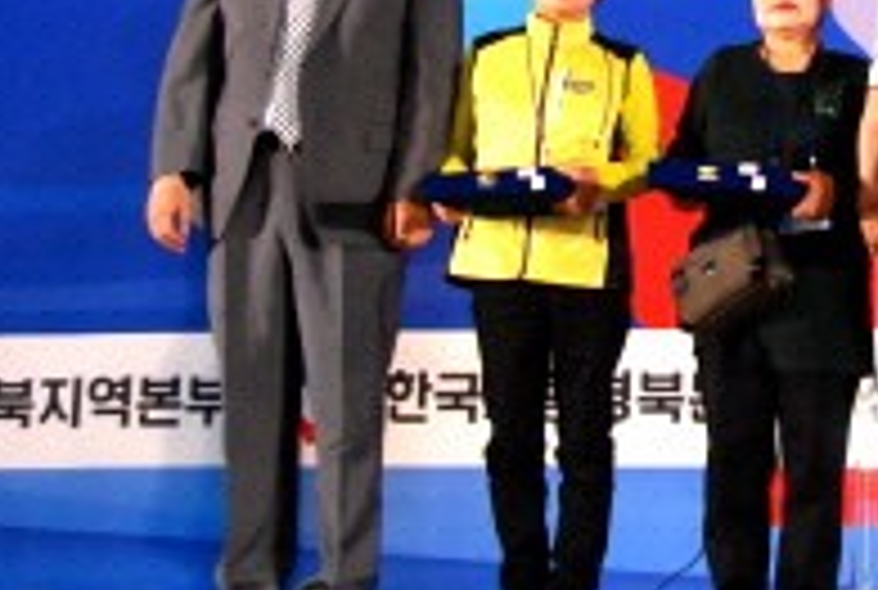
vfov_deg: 12.3
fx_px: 2720
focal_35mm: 111
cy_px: 18
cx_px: 1094
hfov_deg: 17.4
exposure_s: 1/60
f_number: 5
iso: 1000
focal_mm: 29
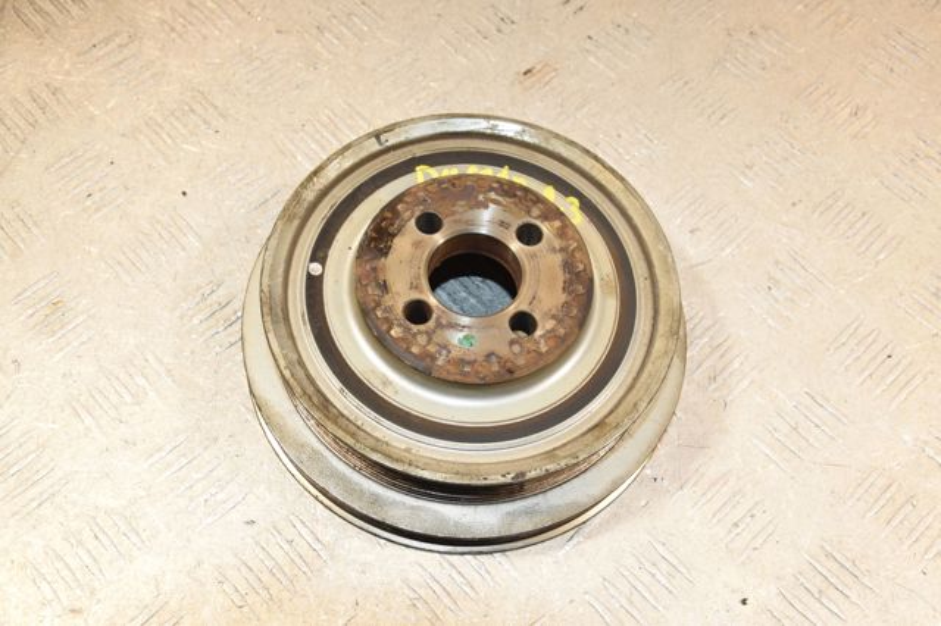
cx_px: 470
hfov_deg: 49.6
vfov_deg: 34.2
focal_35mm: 39
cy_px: 313
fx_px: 1019
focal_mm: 26
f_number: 8
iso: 1600
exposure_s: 1/200
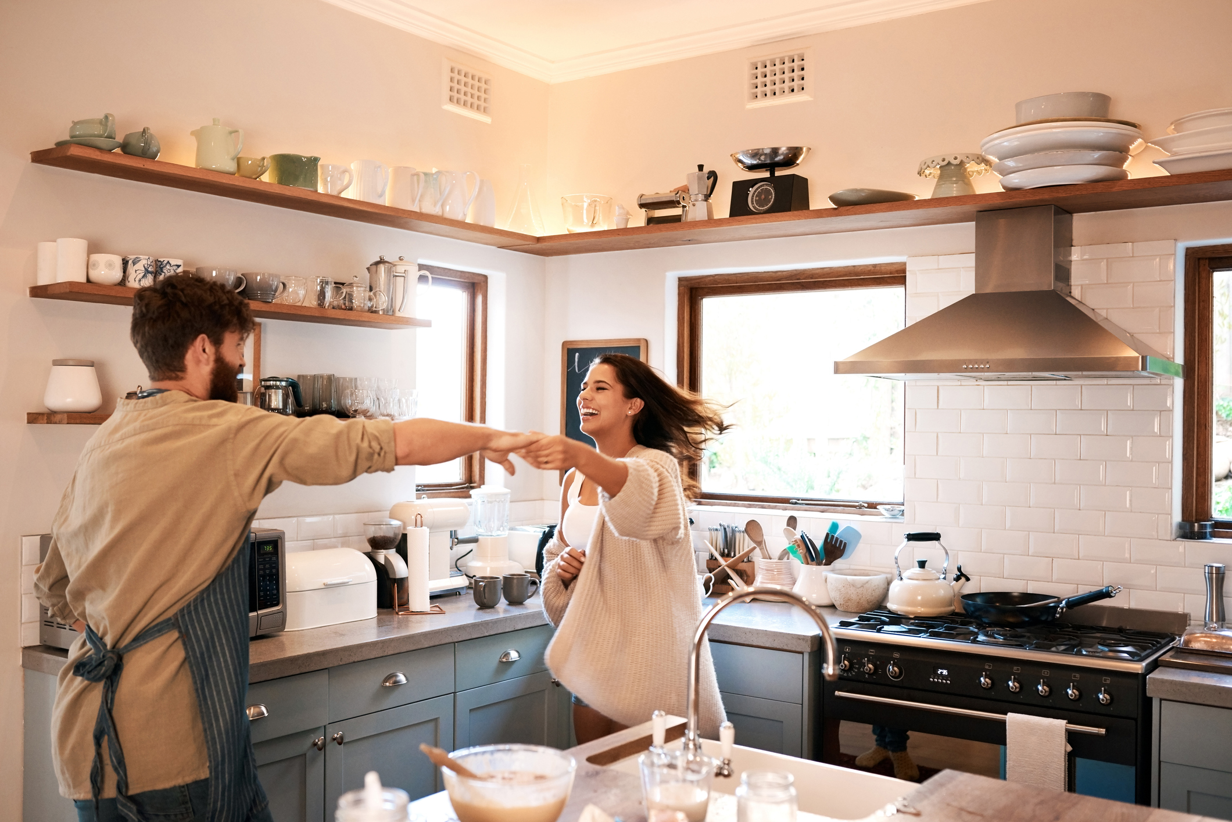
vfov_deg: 37.9
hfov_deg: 54.4
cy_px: 411
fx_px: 1198
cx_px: 616
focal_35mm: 35
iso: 640
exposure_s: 1/200
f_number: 2.8
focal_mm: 35
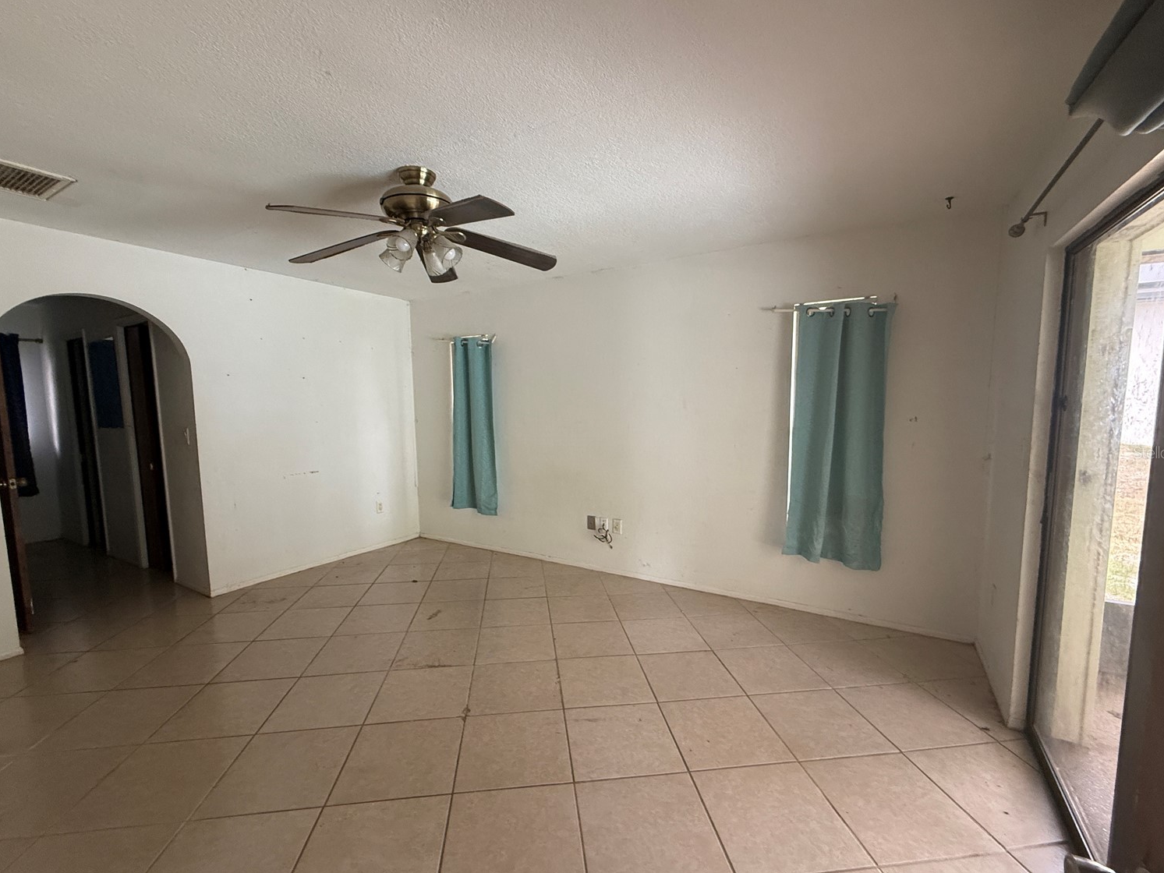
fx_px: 504
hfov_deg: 98.2
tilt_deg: -5.4
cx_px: 583
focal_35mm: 15
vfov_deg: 81.7
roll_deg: +0.3
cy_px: 452
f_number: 2.2
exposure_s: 1/84
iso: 320
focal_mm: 2.22
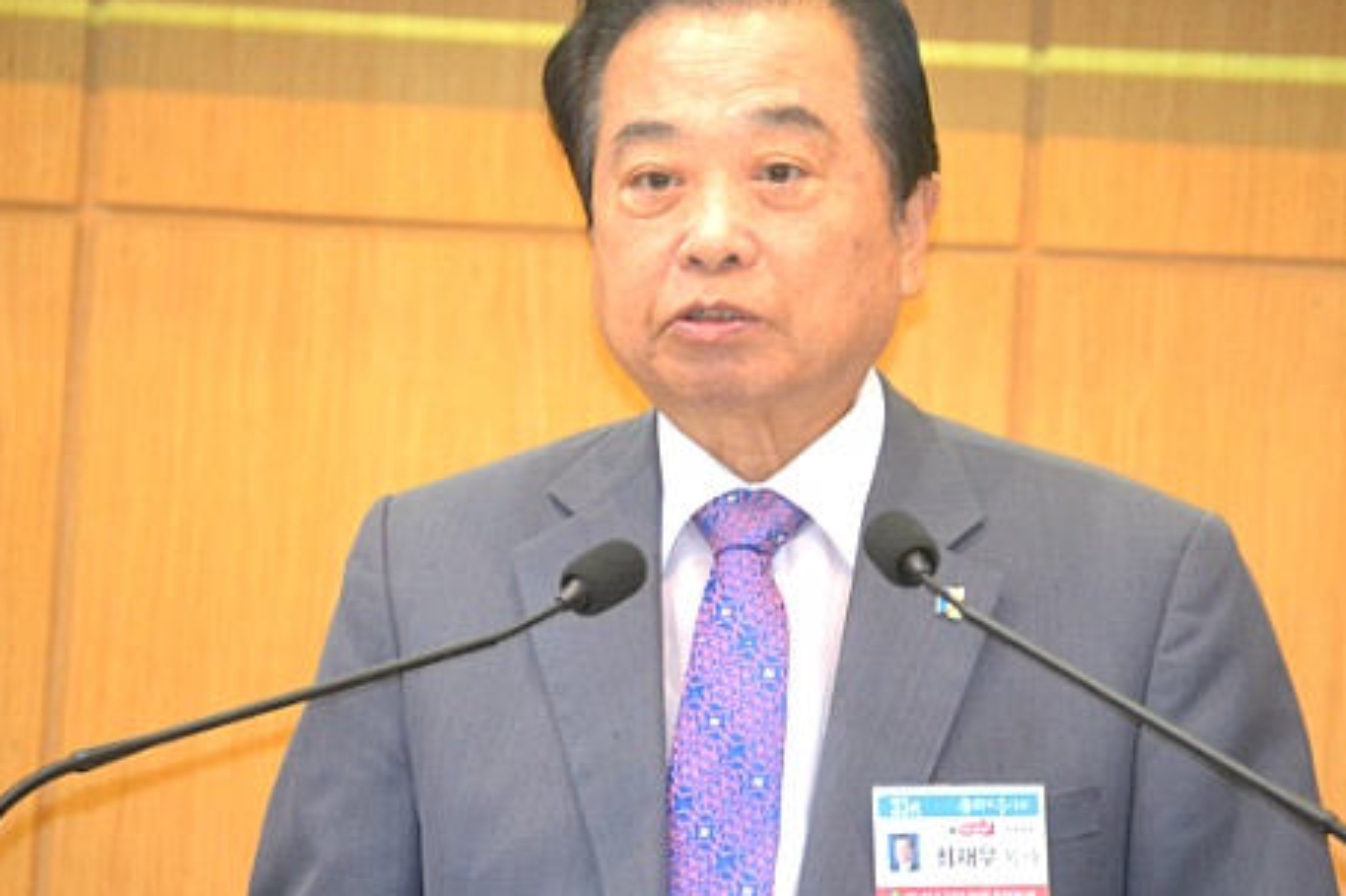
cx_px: 686
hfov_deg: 6.9
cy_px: 411
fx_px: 11086
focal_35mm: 297
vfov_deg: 4.6
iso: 1600
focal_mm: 155
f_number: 5.3
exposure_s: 1/60
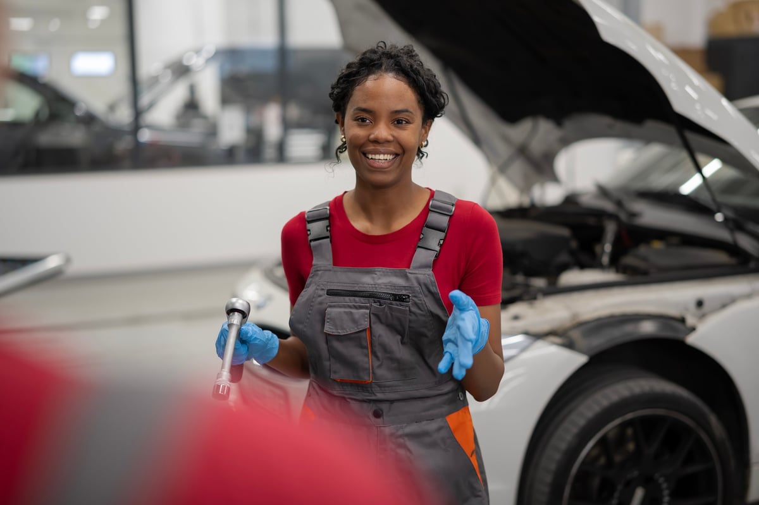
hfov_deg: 39.6
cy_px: 252
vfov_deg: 27.0
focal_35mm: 50
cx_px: 380
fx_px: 1054
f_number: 1.4
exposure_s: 1/500
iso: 640
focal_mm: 50
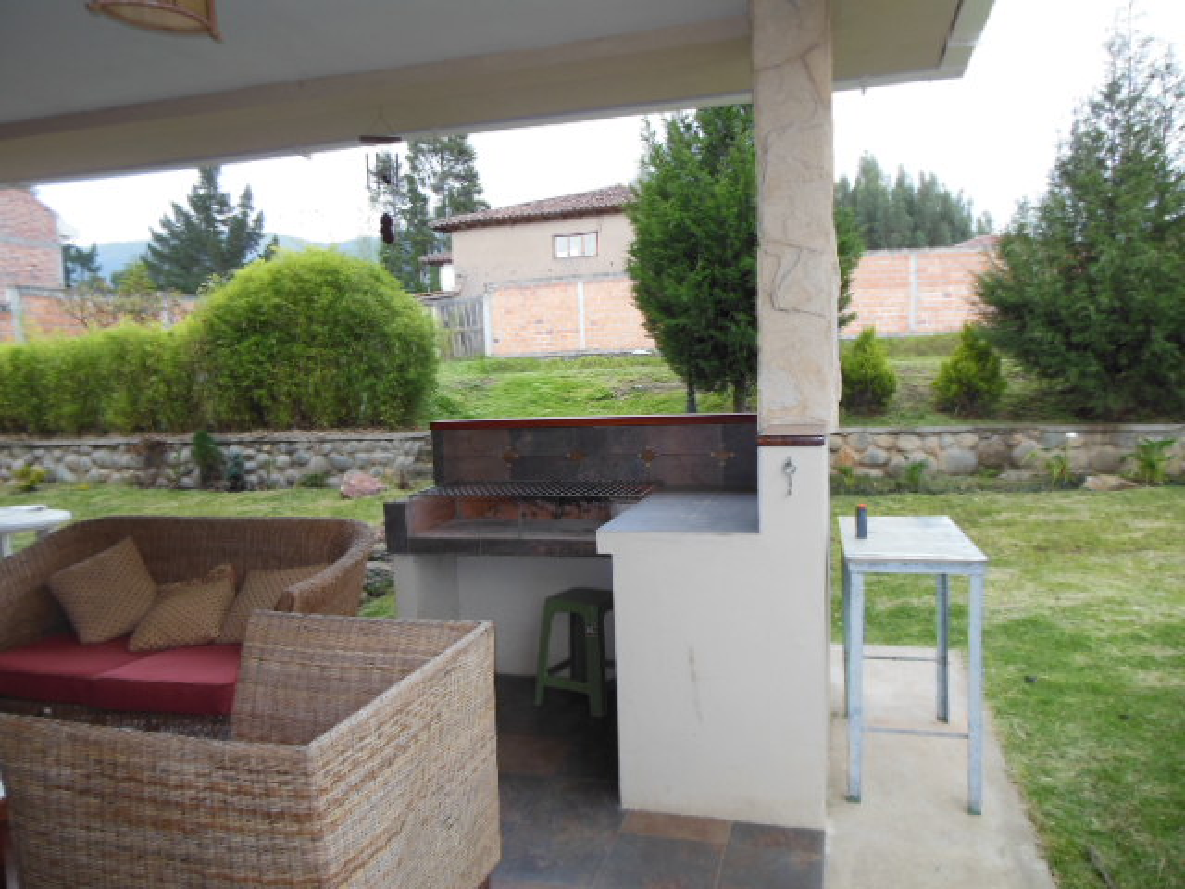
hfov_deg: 69.4
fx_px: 856
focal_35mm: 25
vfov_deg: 54.9
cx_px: 592
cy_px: 444
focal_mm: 4.5
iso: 125
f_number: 3.2
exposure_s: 1/50
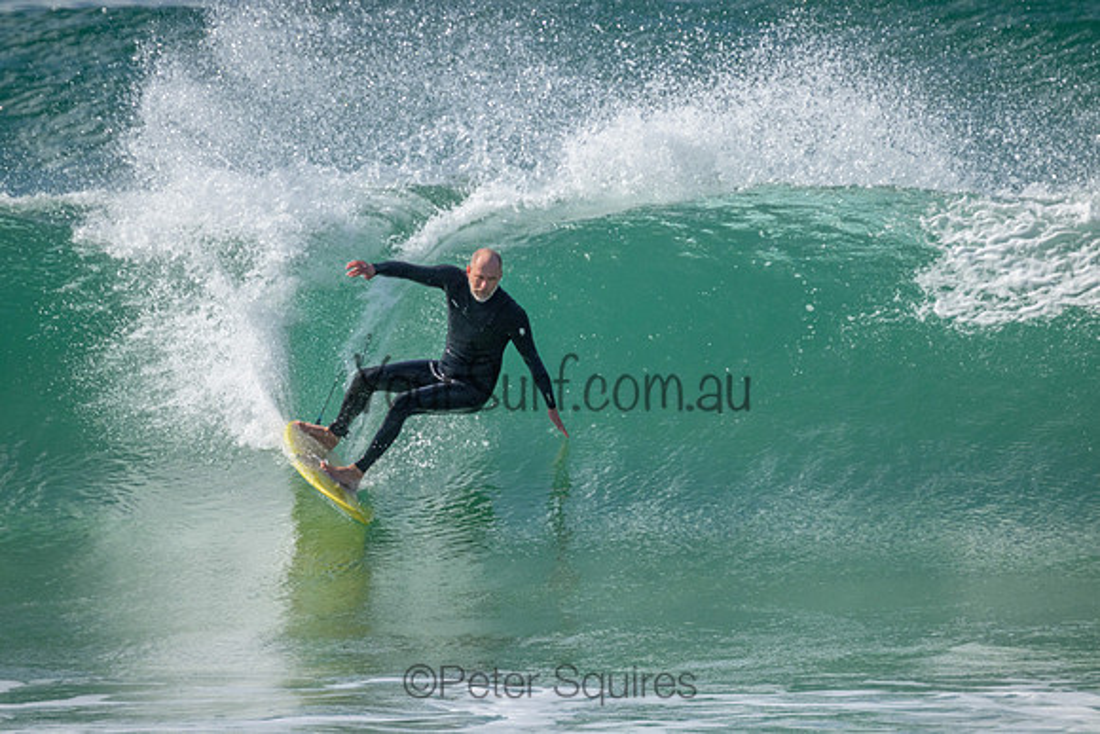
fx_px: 24449
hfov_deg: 2.6
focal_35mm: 800
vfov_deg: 1.7
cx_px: 550
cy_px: 367
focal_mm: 800
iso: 2200
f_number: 11
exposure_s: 1/1250
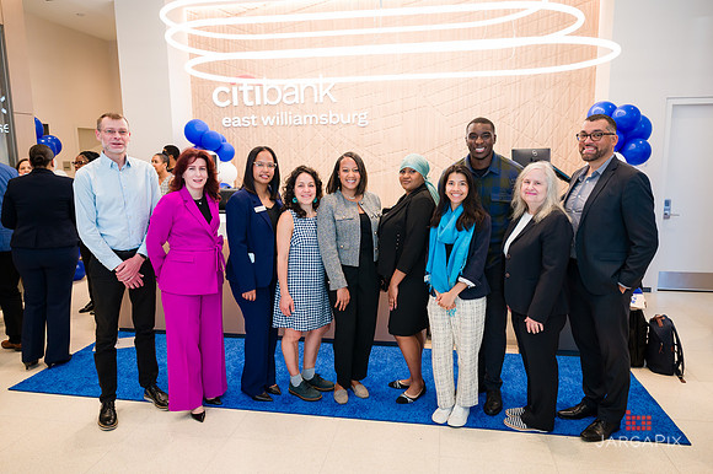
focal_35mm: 26
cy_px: 237
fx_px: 512
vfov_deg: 49.7
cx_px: 356
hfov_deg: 69.7
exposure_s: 1/200
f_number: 4
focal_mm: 25.5
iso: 1000
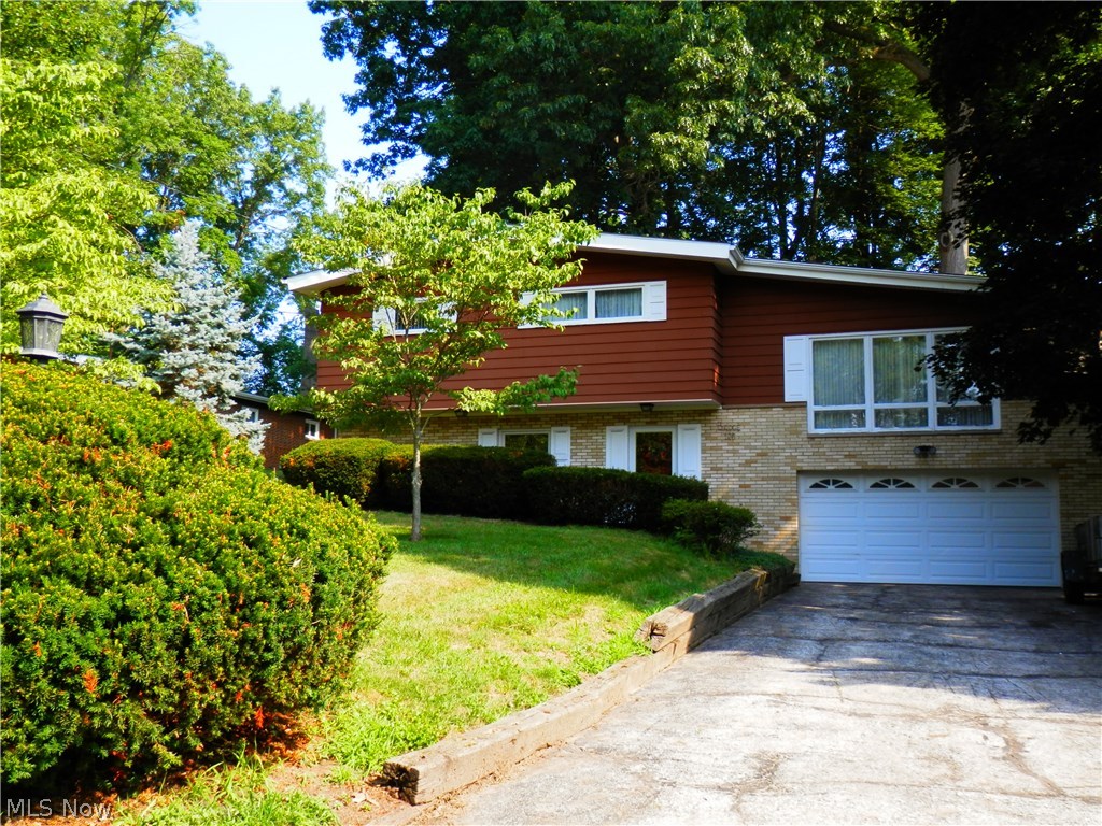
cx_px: 551
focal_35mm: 33
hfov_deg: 55.4
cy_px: 413
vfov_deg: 42.9
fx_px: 1051
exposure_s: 1/200
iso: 80
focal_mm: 6
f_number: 3.4
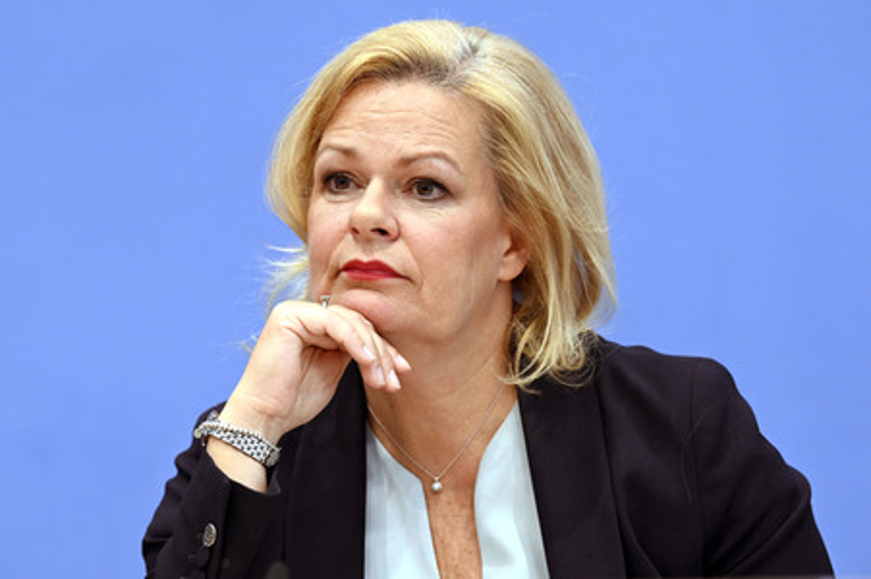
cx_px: 436
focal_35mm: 145
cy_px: 290
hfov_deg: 14.2
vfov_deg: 9.4
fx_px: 3506
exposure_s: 1/640
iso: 4000
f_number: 5
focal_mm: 145
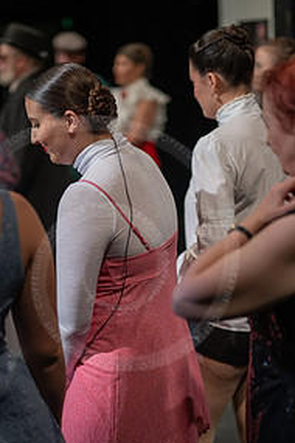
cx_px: 132
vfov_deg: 25.5
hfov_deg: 17.3
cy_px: 305
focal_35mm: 79
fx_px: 971
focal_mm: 50
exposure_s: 1/1600
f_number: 1.2
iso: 800
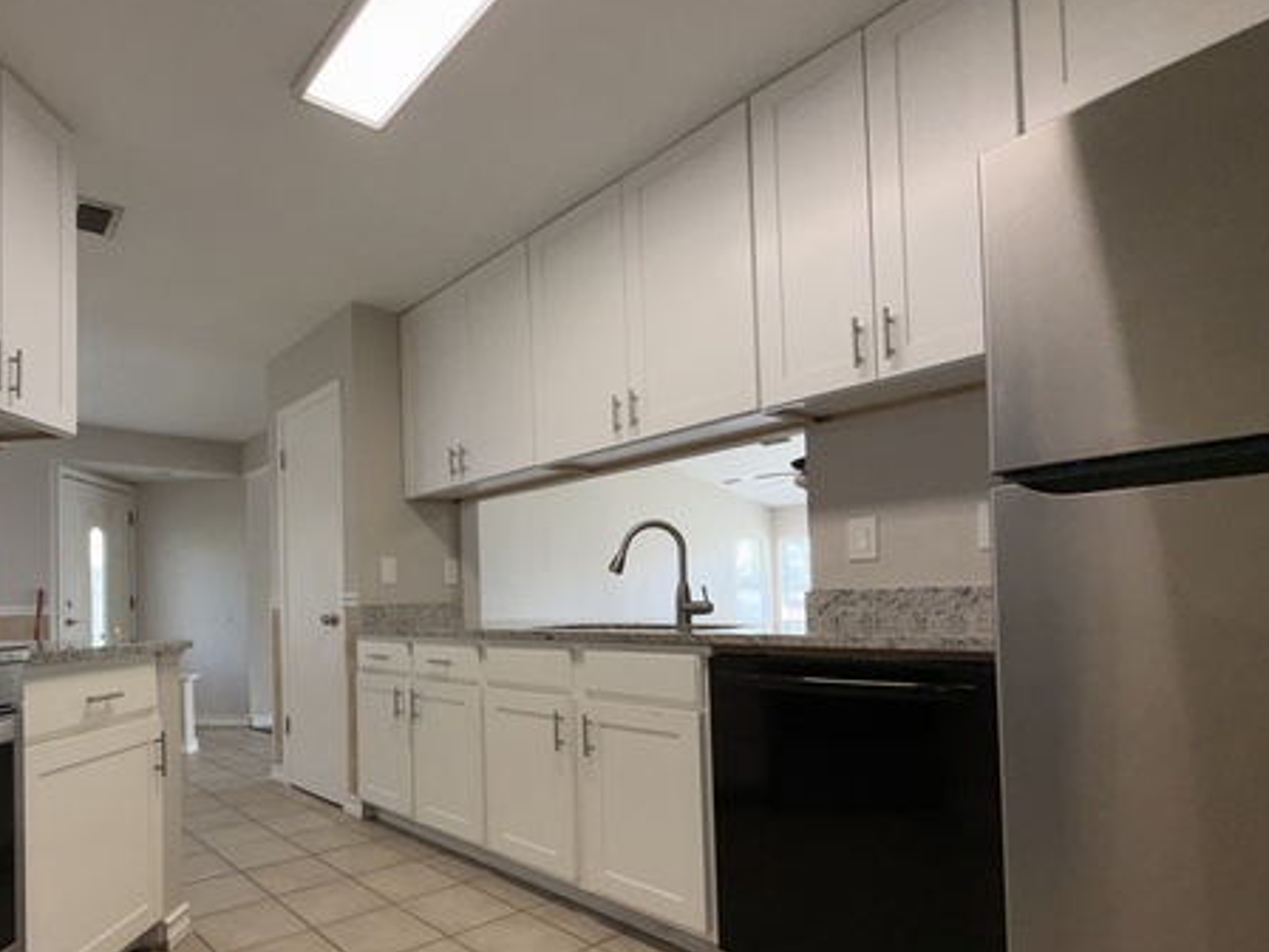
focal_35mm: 20
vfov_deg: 65.0
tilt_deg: +2.1
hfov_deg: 79.0
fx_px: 733
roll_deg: +1.4
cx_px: 419
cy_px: 595
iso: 40
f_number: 2.2
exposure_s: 1/122
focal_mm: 2.22
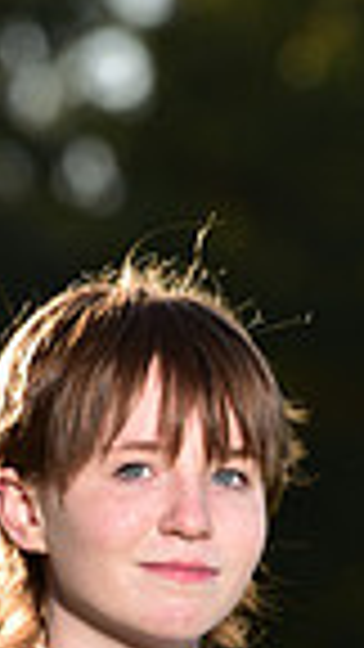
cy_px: 968
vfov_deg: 2.6
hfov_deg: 1.4
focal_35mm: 845
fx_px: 14499
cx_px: 110
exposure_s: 1/250
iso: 80
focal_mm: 200
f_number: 5.6
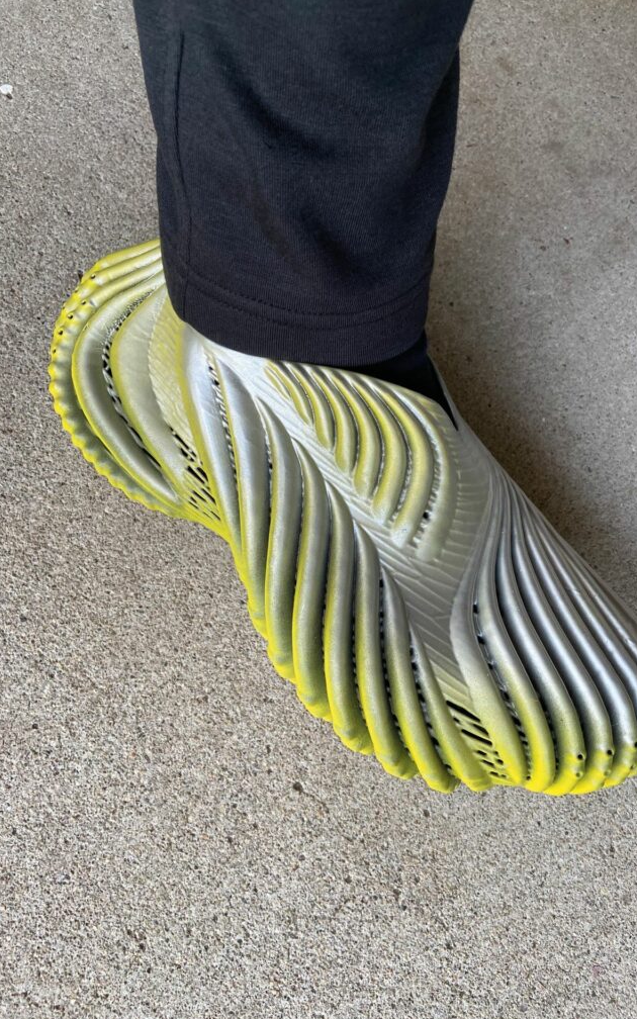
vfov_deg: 66.5
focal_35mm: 28
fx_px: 778
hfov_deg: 44.4
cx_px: 366
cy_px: 516
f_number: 1.8
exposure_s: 1/111
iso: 125
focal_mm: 4.25
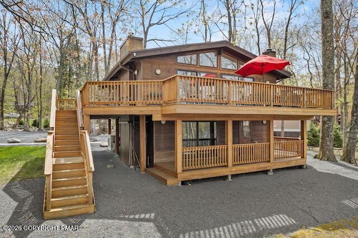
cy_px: 119
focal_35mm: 22
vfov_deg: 57.2
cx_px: 179
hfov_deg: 78.6
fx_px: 219
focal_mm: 8.38
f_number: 2.8
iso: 110
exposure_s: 1/640
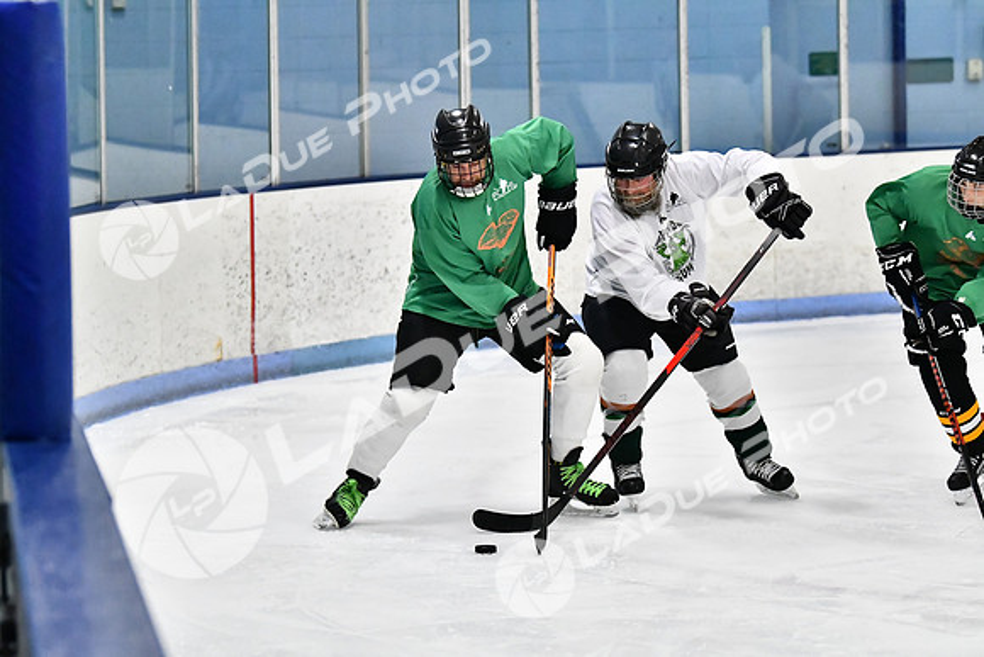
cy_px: 328
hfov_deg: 13.4
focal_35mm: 153
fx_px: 4183
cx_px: 492
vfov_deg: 9.0
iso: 6400
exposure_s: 1/1600
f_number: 2.8
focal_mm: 102
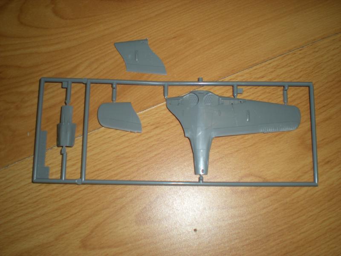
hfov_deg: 49.0
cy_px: 128
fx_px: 374
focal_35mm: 38
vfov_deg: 37.7
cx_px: 170
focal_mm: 6.3
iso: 64
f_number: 3.1
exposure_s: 1/60
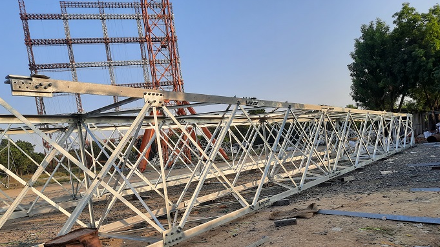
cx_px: 220
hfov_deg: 67.9
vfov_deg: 40.9
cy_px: 168
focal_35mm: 28
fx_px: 327
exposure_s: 1/327
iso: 100
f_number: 2
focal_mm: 4.6
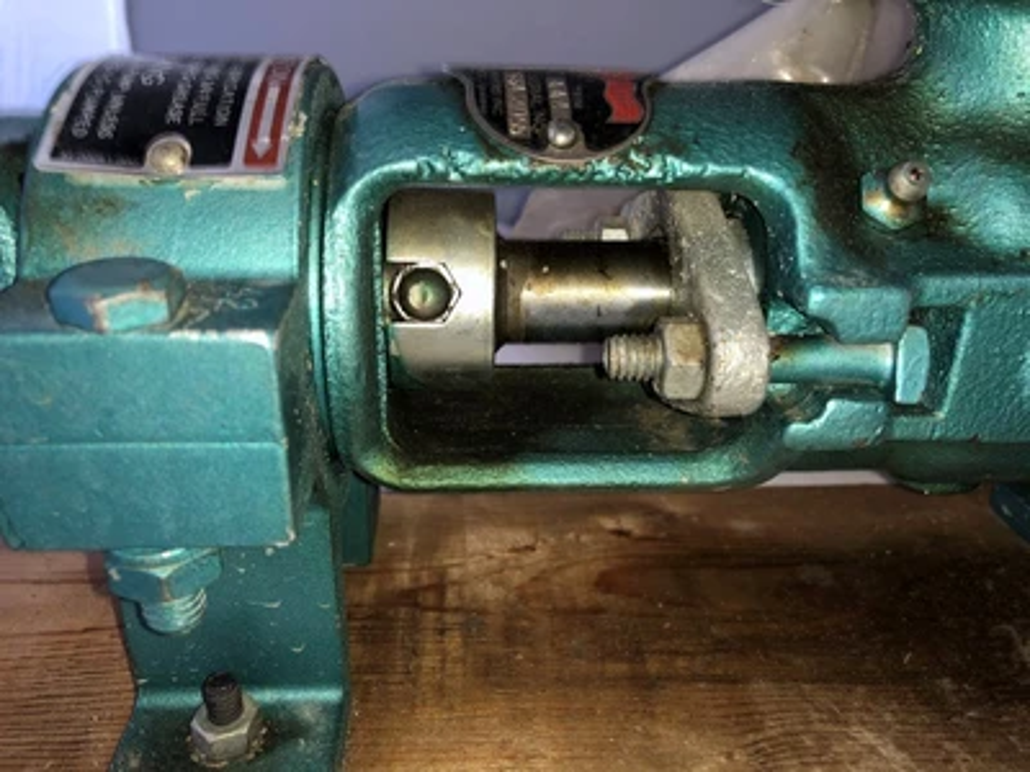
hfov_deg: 63.4
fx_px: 833
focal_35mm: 28
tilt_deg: -18.6
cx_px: 515
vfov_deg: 49.7
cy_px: 386
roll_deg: -1.1
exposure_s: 1/13
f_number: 1.8
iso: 20
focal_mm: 4
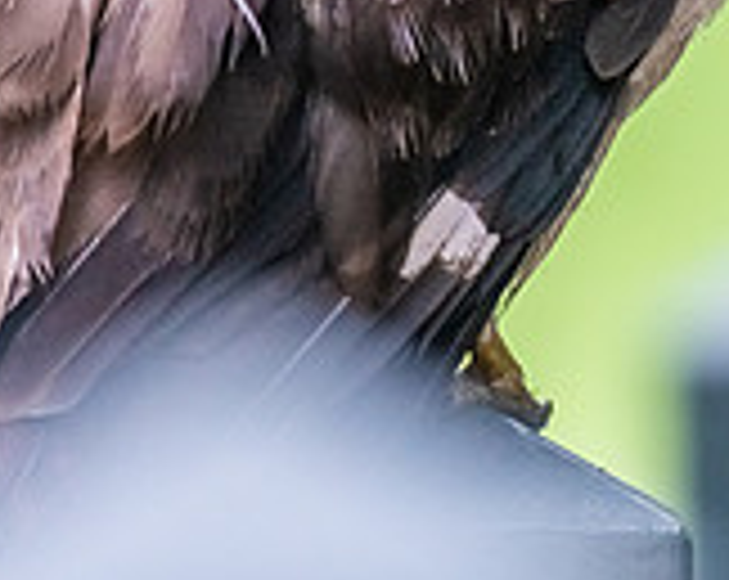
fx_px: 37948
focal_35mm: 1762
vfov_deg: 0.9
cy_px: -28
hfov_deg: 1.1
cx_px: 776
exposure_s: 1/80
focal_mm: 500
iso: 2500
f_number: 5.6
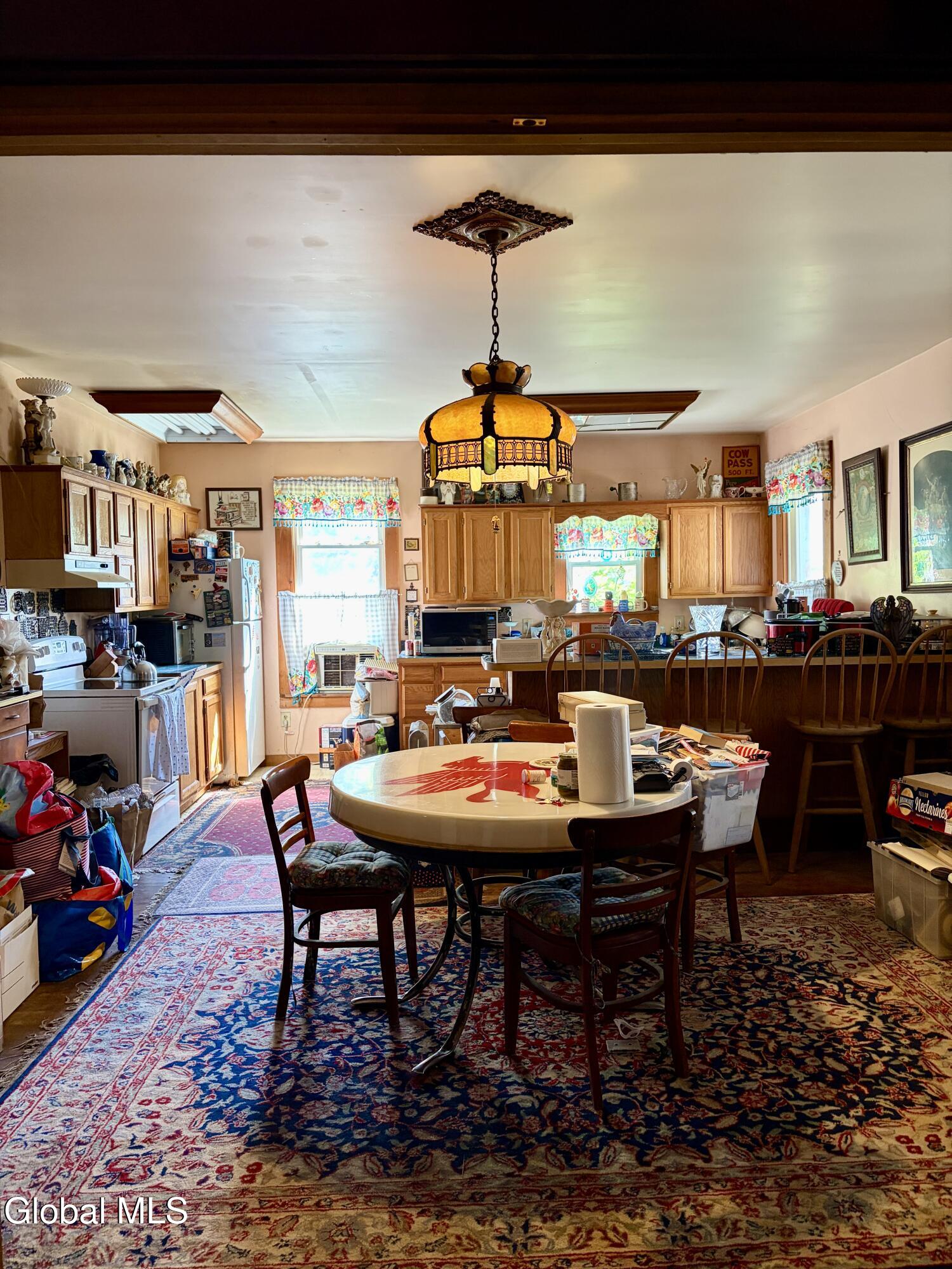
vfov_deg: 67.3
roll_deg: +1.5
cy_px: 634
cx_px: 476
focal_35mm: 26
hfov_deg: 53.1
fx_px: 953
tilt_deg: -2.2
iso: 250
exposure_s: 1/60
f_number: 1.6
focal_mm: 5.96
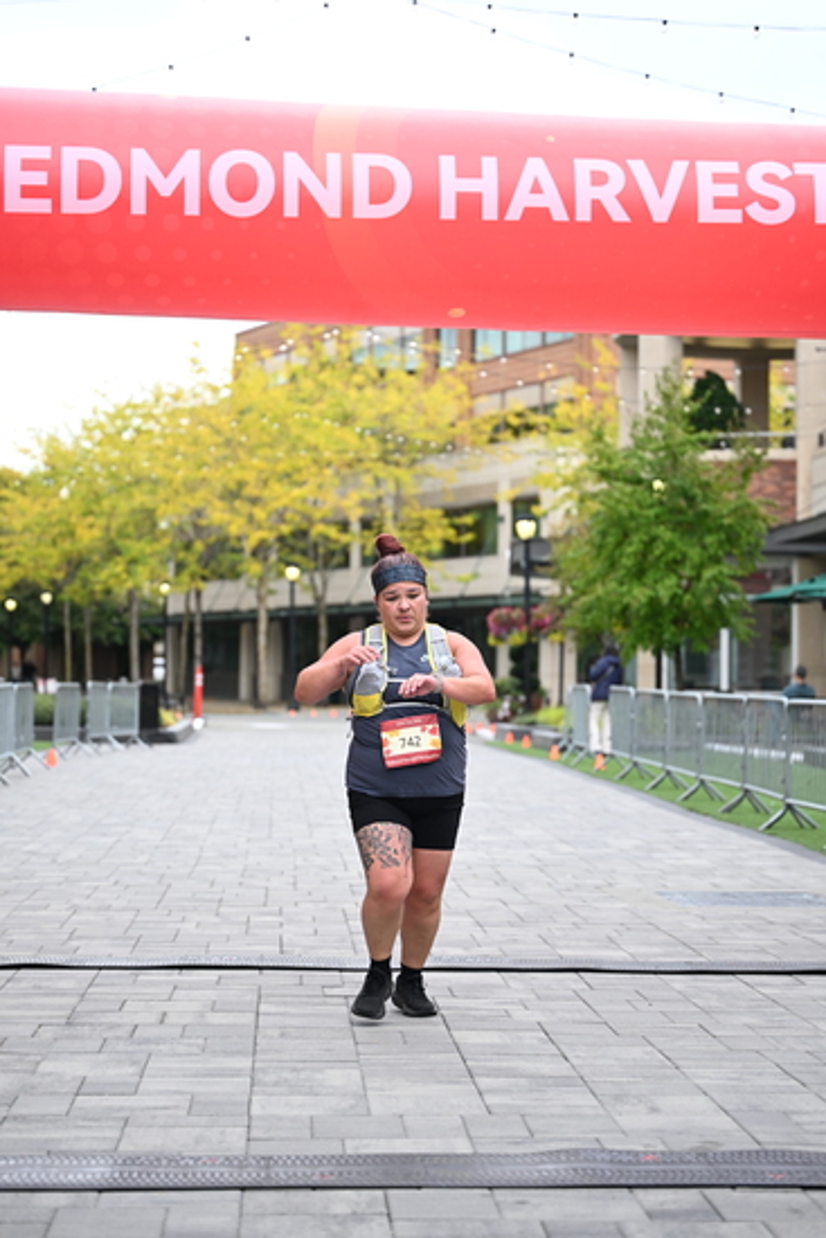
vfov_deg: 28.8
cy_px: 619
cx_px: 413
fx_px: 2407
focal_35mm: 70
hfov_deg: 19.5
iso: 640
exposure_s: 1/2000
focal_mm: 70
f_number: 2.8
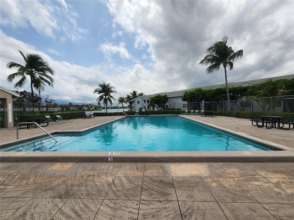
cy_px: 110
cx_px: 147
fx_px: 110
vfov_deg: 89.9
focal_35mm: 13
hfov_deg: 106.2
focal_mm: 2.2
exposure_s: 1/3977
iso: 50
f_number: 2.2
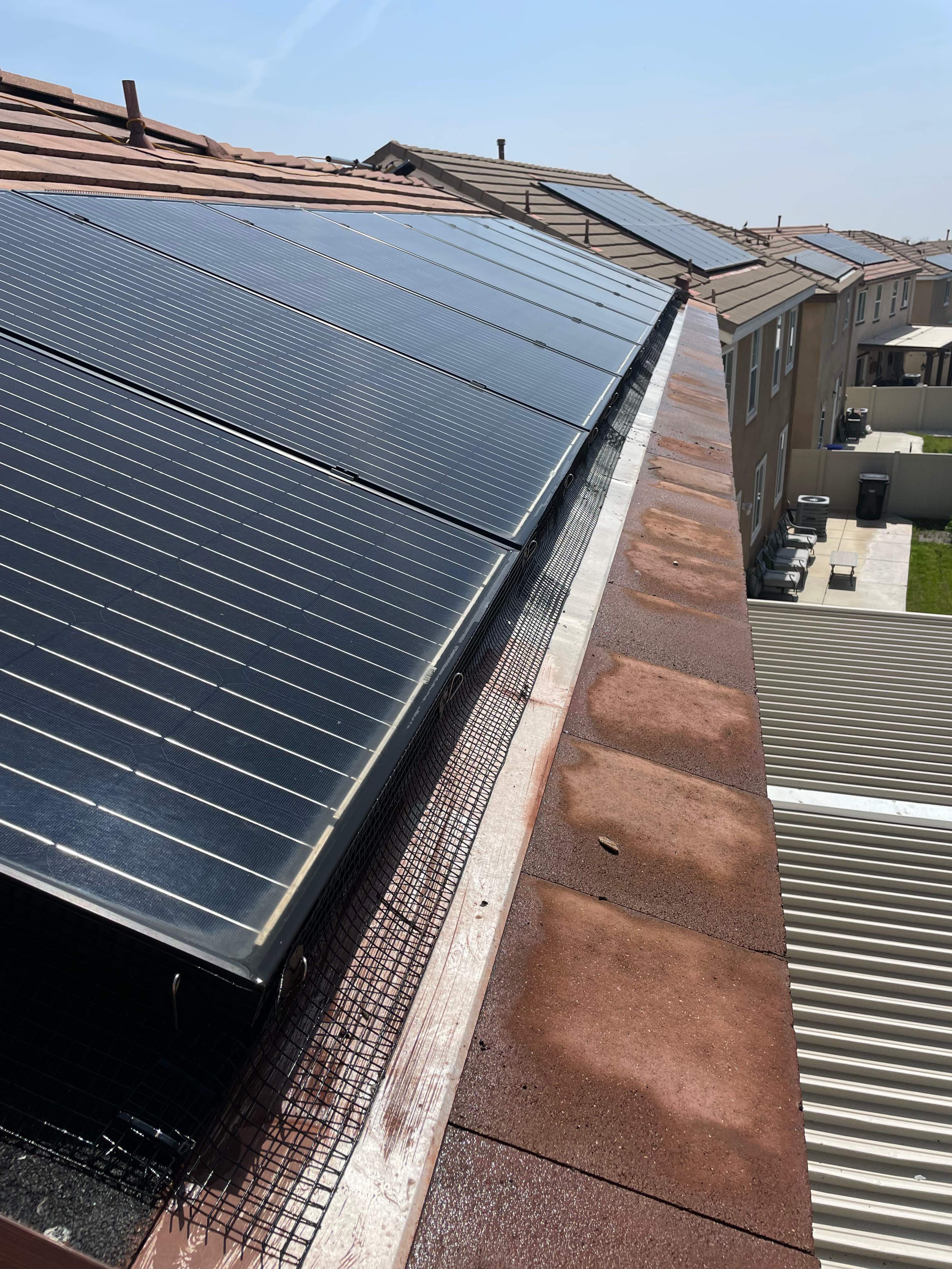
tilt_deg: -21.4
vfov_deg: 67.3
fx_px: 953
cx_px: 476
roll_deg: +2.3
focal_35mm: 26
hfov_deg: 53.1
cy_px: 634
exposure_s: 1/5556
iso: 32
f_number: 1.6
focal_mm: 4.2
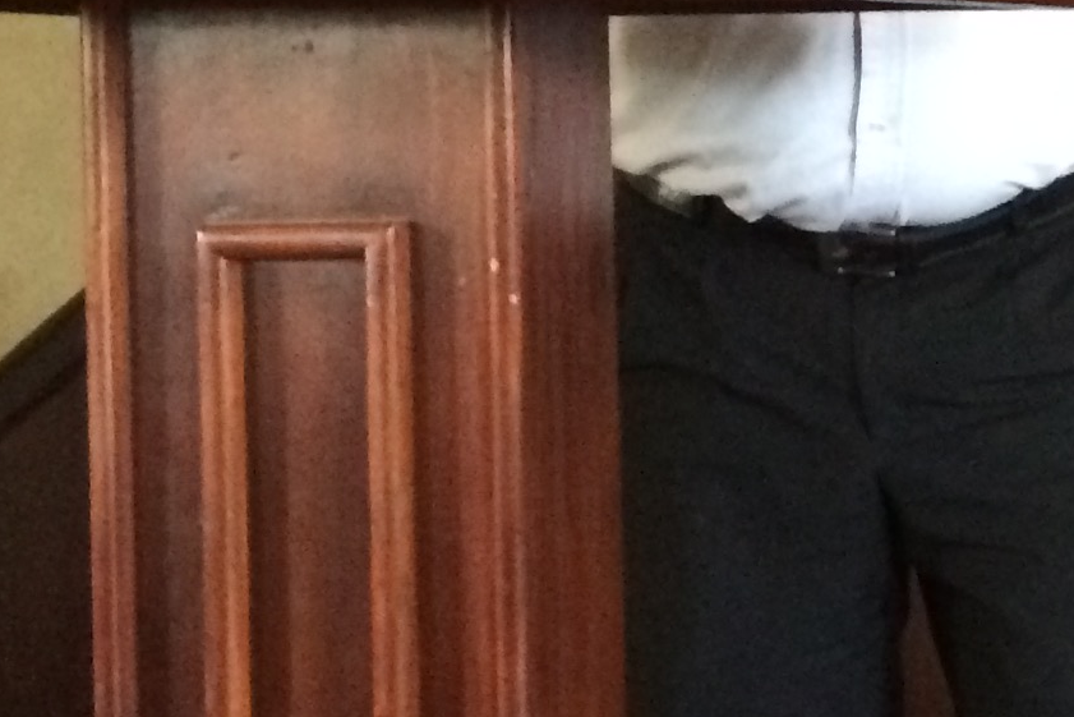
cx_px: 1815
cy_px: 229
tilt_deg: +0.0
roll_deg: -1.0
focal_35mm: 117
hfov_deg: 15.5
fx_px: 3491
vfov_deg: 11.7
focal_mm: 4.15
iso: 320
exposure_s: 1/17
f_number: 2.2
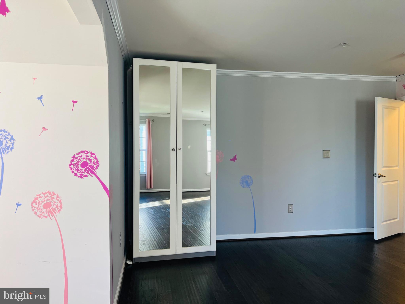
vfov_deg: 53.1
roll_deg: +0.1
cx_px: 202
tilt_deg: -1.5
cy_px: 152
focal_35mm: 26
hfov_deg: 67.3
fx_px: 304
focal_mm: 5.7
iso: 100
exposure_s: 1/120
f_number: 1.5
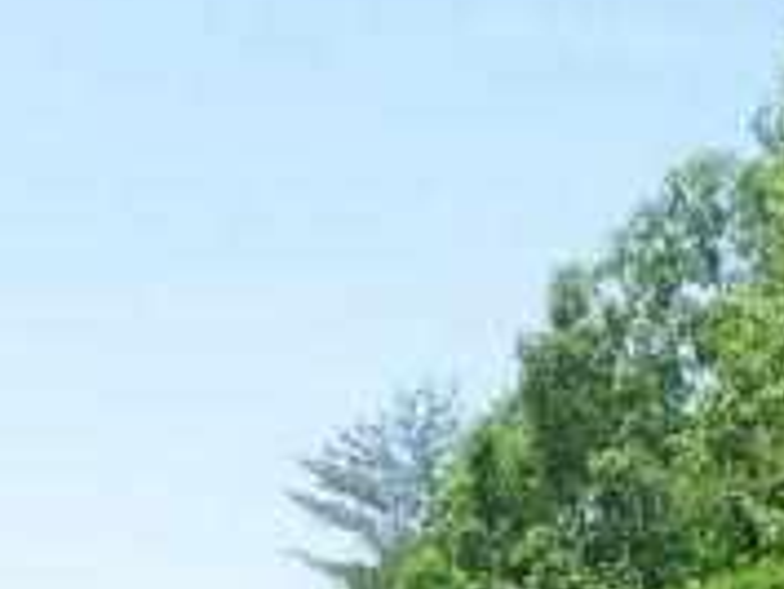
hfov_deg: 11.0
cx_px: 27
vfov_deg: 8.0
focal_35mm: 179
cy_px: 1063
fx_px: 4057
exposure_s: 1/500
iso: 100
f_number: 3.6
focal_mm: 5.6
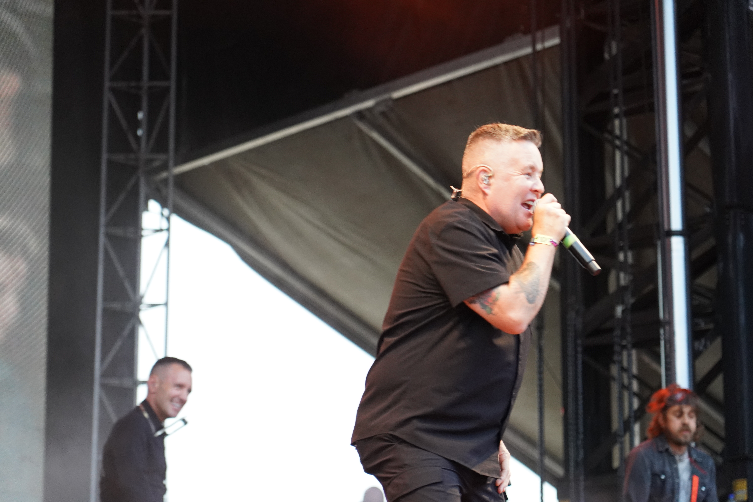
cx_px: 376
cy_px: 251
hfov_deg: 19.5
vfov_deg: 13.0
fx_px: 2196
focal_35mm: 105
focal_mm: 105
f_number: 4
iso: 5000
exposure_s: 1/160
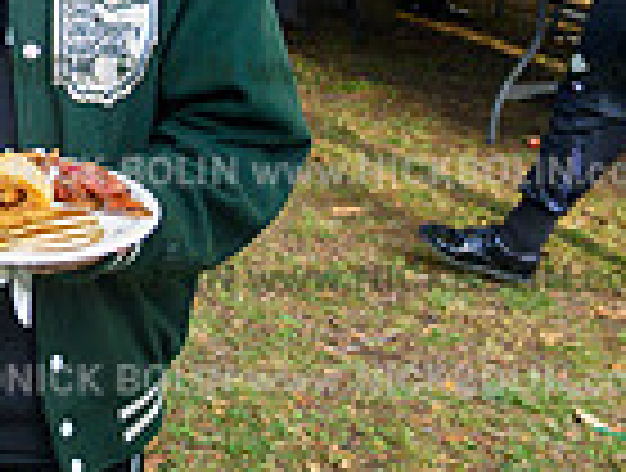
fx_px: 1741
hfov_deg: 17.7
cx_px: -387
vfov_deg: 15.1
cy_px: -36
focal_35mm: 96
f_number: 5
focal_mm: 24
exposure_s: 1/400
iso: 2500
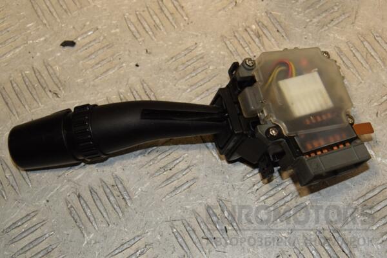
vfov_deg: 17.5
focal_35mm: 78
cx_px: 194
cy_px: 129
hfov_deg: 26.0
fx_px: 838
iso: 800
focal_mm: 52
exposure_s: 1/200
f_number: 9
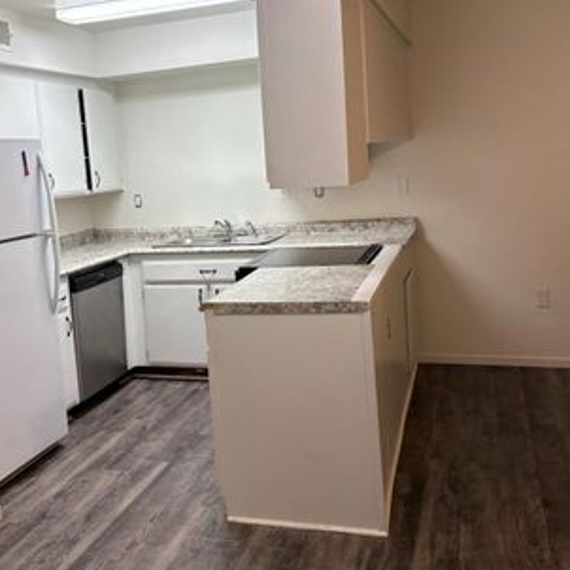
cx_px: 213
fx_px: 708
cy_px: 229
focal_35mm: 38
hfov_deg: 43.5
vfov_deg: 43.6
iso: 125
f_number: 1.6
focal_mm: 5.96
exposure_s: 1/120
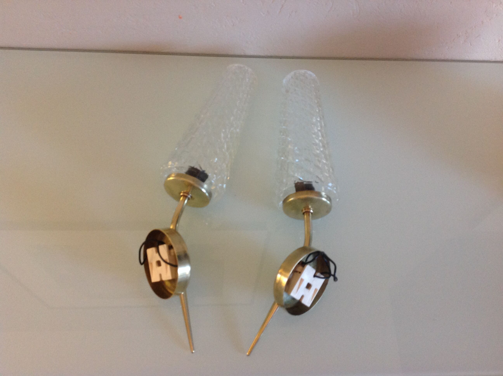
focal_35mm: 35
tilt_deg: -62.8
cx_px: 252
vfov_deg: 40.6
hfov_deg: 52.7
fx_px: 508
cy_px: 188
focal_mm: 4.28
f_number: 2.4
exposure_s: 1/17
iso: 160
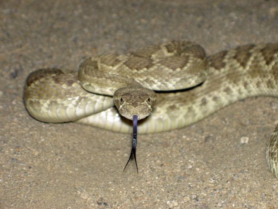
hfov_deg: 17.0
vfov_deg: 12.8
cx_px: 139
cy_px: 104
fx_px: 932
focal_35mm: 116
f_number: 4.9
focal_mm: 24
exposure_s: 1/100
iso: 100
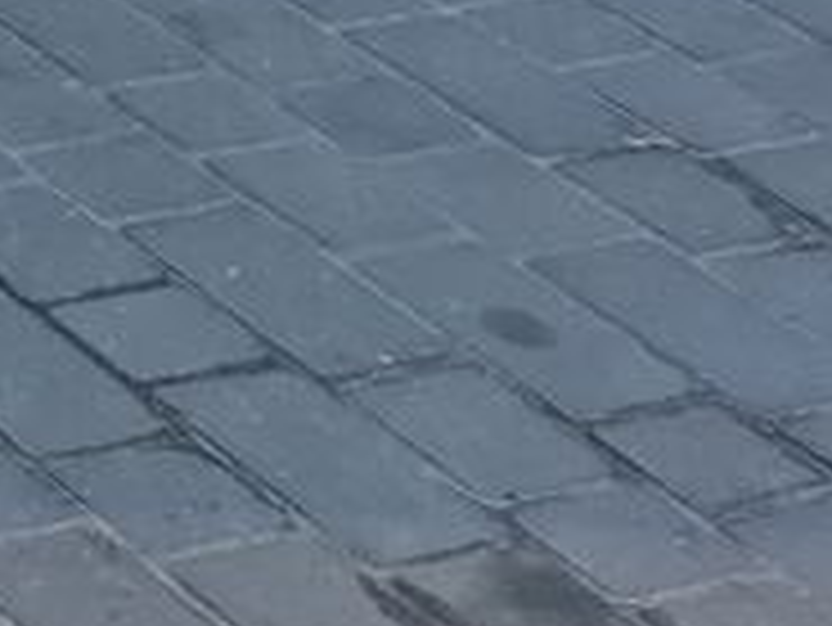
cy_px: -919
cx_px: -1709
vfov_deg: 8.9
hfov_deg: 9.8
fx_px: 3584
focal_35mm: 149
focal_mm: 5.54
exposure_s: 1/521
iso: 50
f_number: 1.8
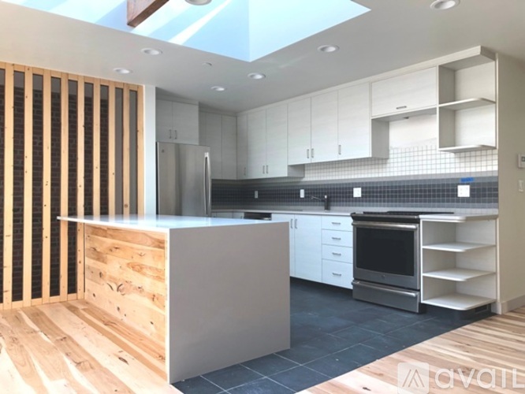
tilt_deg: -0.7
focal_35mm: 28
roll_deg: -0.9
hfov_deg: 63.4
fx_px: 425
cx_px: 262
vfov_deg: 49.8
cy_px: 197
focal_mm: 3.99
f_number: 1.8
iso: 32
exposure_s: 1/120
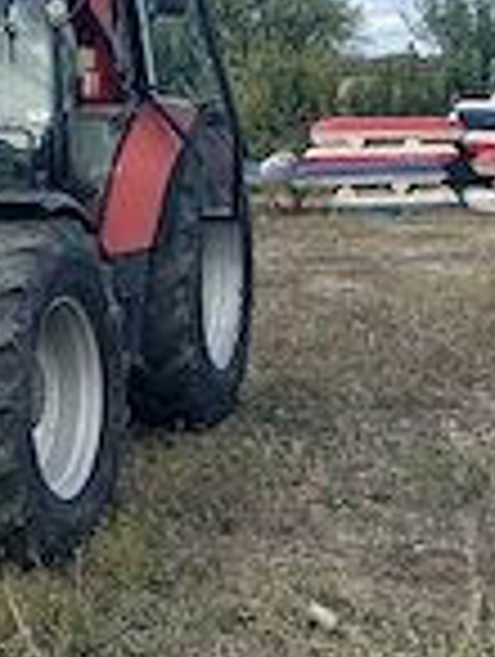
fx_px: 1350
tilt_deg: +6.1
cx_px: -9
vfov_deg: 26.2
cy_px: 27
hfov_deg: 20.1
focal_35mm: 71
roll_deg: +2.4
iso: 50
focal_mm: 5.7
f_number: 1.5
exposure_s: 1/3704
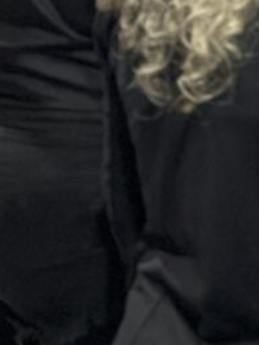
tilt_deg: -6.9
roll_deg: -0.3
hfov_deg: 7.7
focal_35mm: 188
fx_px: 1874
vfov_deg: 9.9
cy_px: -316
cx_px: 468
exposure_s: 1/33
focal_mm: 6.86
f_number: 1.78
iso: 500
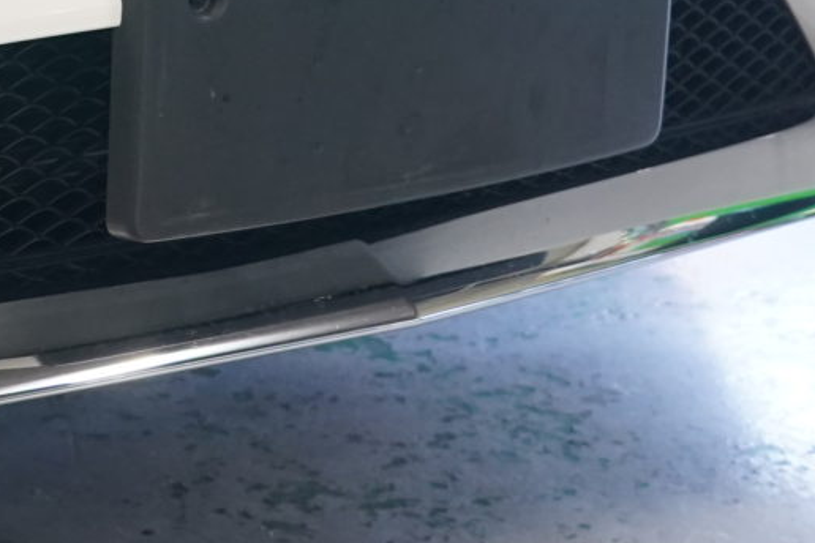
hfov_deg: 14.3
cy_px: -316
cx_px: -396
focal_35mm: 134
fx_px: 3033
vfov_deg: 9.9
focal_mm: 27
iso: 2000
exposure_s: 1/100
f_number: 4
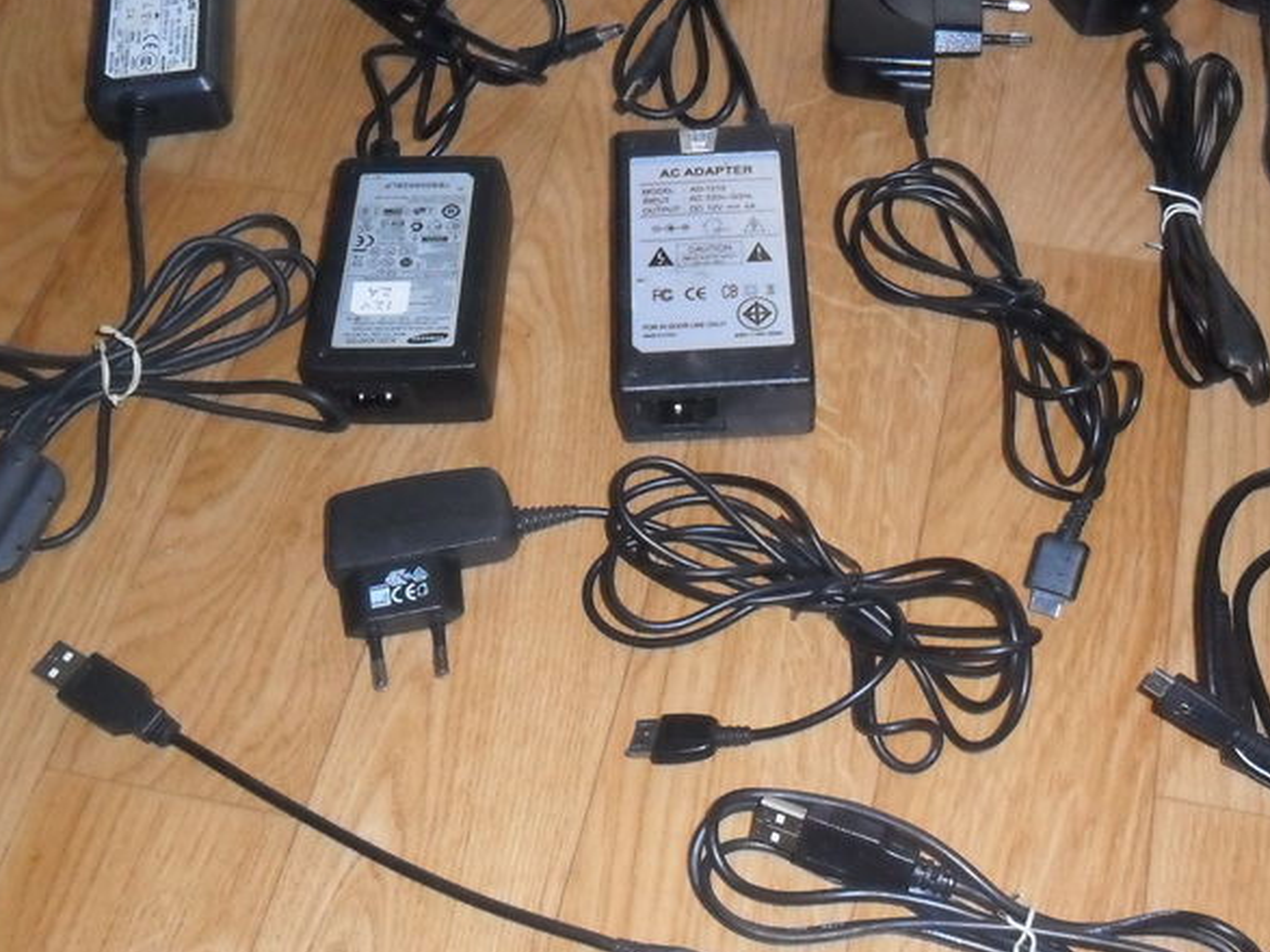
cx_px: 781
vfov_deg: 31.4
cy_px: 379
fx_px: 1687
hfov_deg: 41.0
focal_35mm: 46
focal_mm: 4.9
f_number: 3.5
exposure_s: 1/45
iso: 400
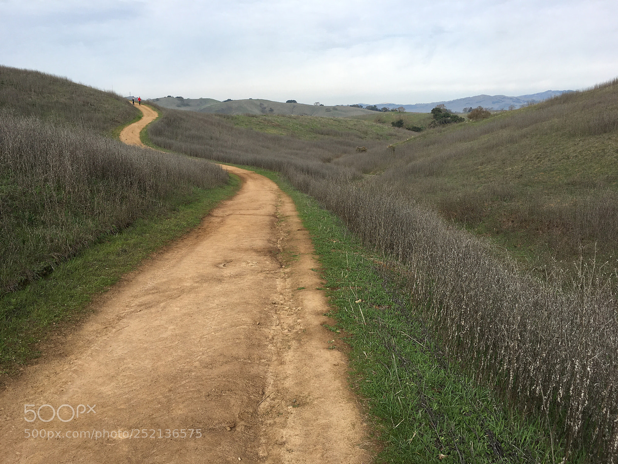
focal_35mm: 29
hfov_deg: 61.7
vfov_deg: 48.2
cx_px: 309
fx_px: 518
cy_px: 232
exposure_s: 1/1282
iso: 25
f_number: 2.2
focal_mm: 4.15
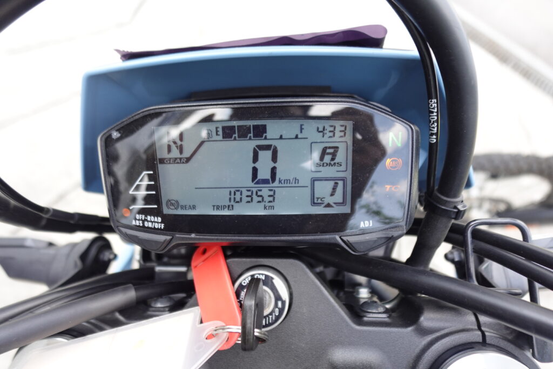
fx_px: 277
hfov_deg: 90.0
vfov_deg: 67.4
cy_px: 184
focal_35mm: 18
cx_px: 276
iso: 125
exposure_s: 1/320
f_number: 1.8
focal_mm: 6.9
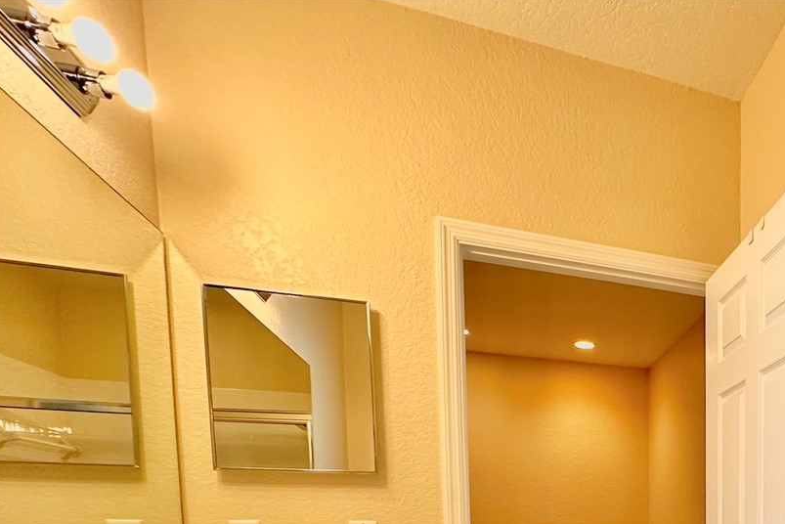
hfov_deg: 53.5
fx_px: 633
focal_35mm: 29
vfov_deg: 37.3
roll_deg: -0.3
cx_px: 741
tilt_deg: -5.3
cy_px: 584
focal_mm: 2.22
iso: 250
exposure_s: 1/120
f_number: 2.2
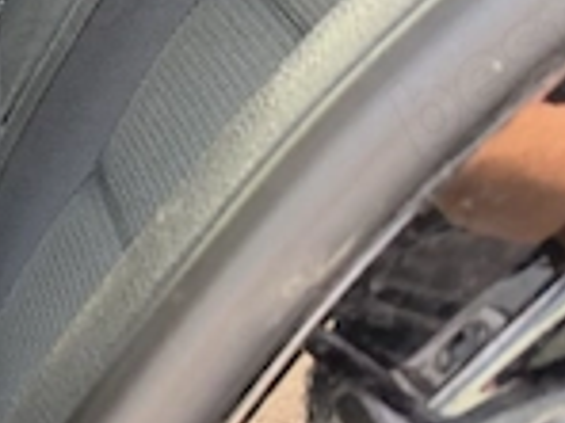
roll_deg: +0.3
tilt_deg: -13.4
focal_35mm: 97
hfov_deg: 15.8
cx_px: -573
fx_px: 1583
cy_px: 15
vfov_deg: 15.0
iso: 125
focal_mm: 6.76
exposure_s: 1/204
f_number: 1.78
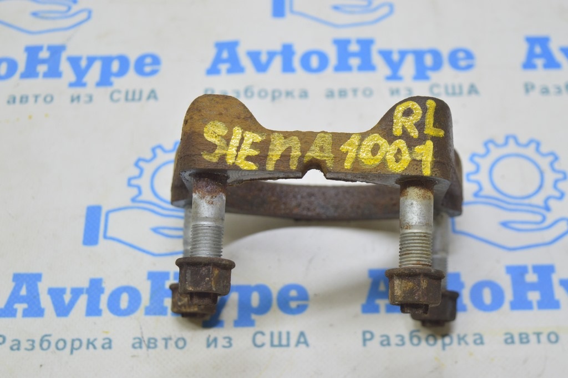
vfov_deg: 19.7
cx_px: 284
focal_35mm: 69
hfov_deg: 29.3
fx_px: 1088
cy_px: 189
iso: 400
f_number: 5.6
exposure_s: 1/20
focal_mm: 46
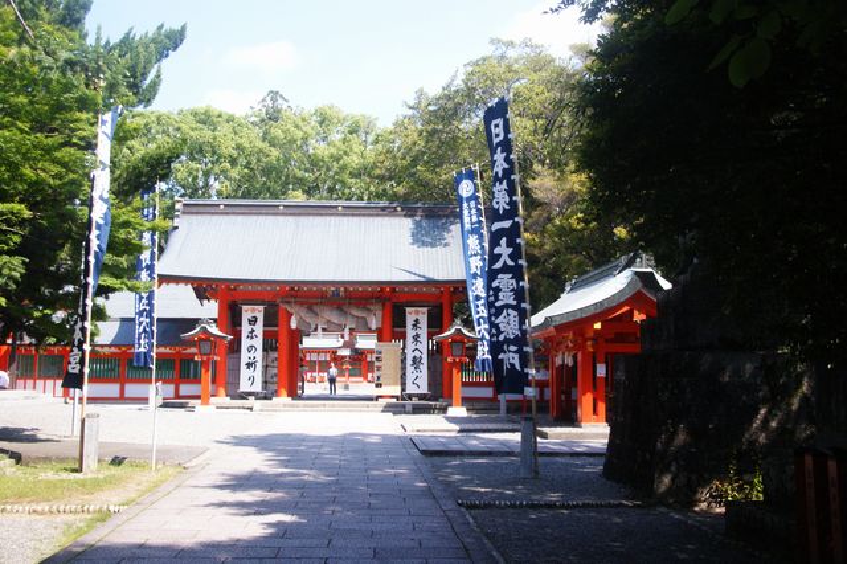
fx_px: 847
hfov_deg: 53.2
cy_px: 282
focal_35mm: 36
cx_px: 424
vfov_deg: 36.8
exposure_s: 1/125
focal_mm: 24
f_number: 10
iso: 800
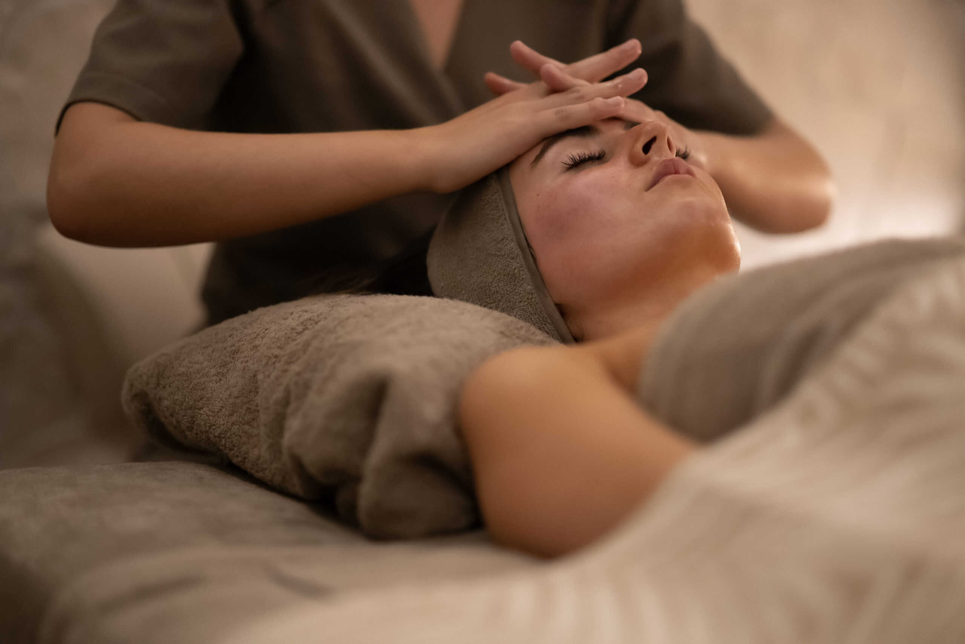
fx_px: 2278
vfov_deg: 16.1
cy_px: 322
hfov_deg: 23.9
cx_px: 482
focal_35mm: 85
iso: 6400
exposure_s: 1/250
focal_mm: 85
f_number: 1.6
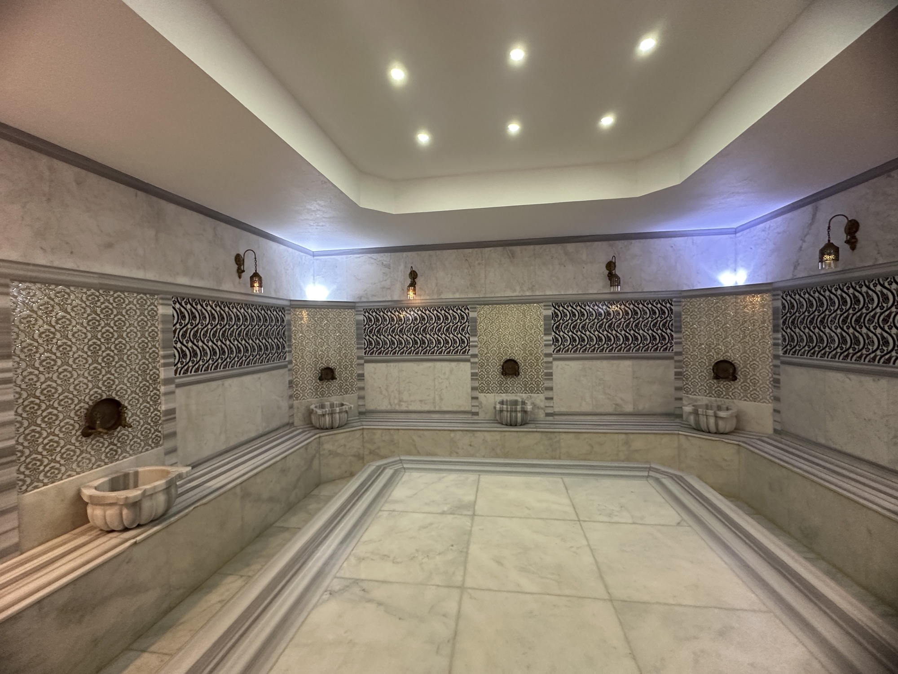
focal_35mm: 14
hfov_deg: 102.1
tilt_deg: -0.3
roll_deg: +1.5
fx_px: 363
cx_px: 449
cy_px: 337
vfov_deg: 85.7
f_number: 2.2
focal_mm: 2.22
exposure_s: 1/50
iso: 320
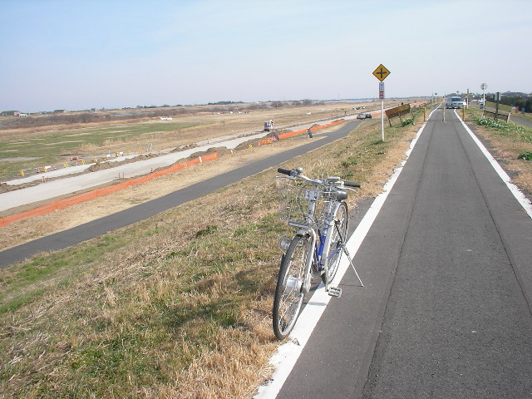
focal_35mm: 38
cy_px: 200
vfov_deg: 37.7
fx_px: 584
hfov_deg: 49.0
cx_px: 266
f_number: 7
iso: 50
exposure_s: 1/146
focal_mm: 6
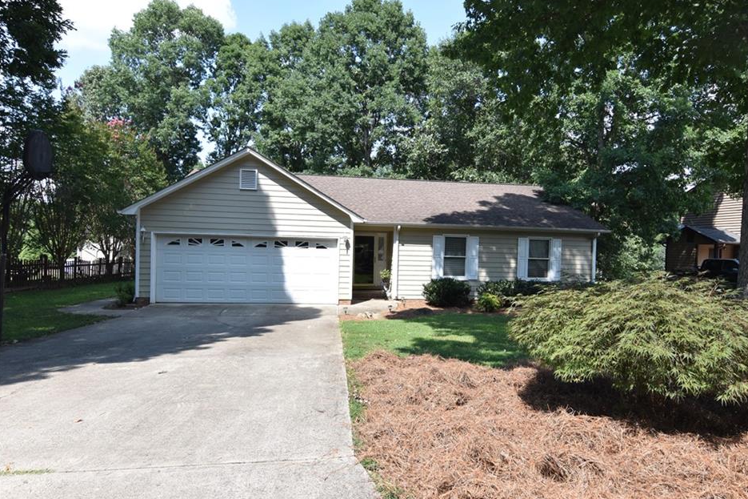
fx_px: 478
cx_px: 406
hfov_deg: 75.9
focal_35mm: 23
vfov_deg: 55.1
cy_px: 260
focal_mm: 14
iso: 200
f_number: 8
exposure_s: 1/250
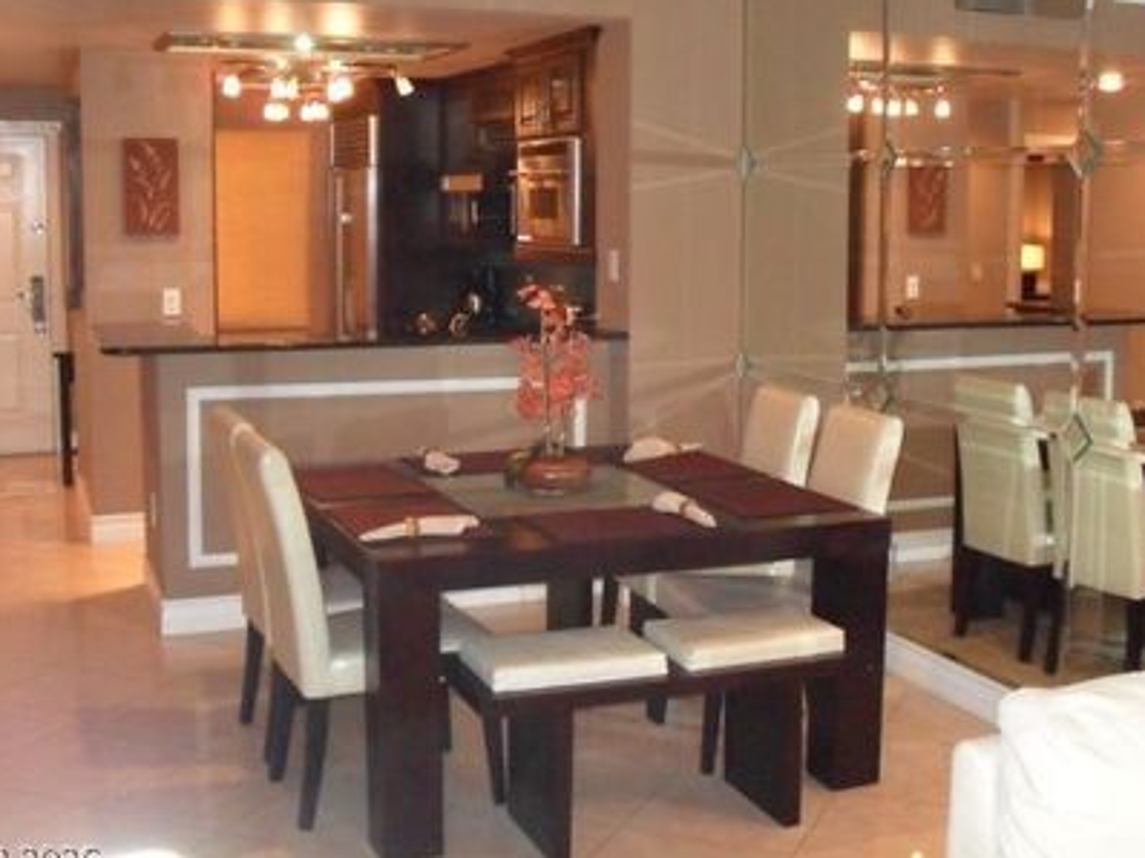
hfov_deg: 42.8
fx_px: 1455
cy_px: 341
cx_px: 662
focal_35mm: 44
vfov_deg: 32.7
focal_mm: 6.3
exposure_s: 1/45
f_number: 3
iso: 400
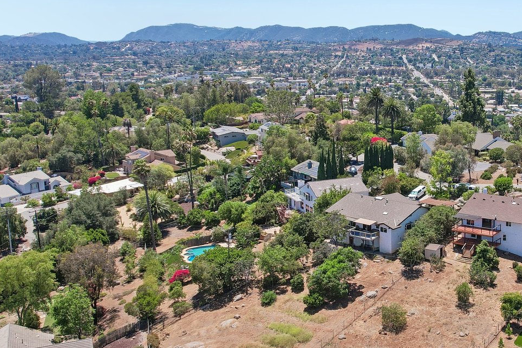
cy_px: 175
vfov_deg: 28.6
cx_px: 400
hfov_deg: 40.6
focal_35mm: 47
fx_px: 681
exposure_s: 1/2000
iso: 120
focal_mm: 8.4
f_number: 2.8
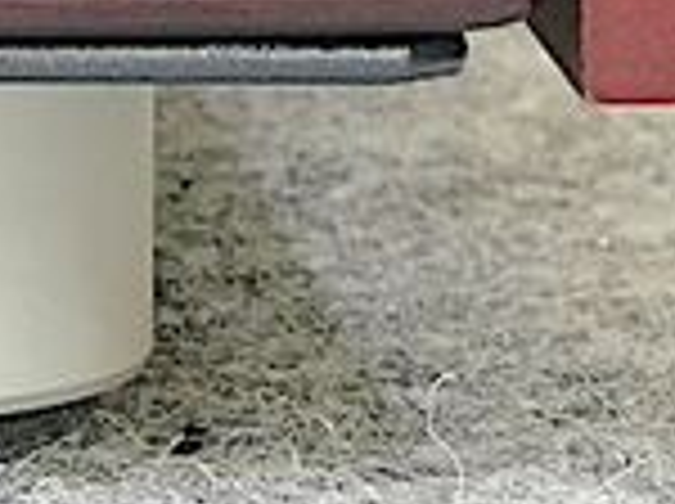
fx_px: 15497
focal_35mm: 796
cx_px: -1166
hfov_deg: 2.5
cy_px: -567
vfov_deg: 1.9
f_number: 5.6
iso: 100
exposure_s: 2
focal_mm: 22.3
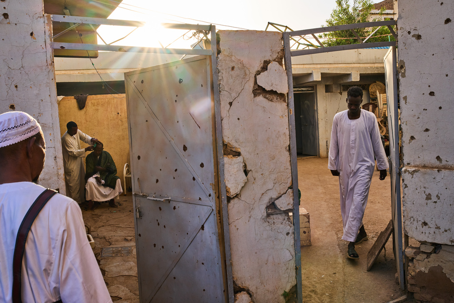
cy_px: 152
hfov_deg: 54.4
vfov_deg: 37.8
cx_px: 227
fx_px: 441
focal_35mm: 35
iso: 320
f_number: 11
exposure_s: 1/160
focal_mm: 35
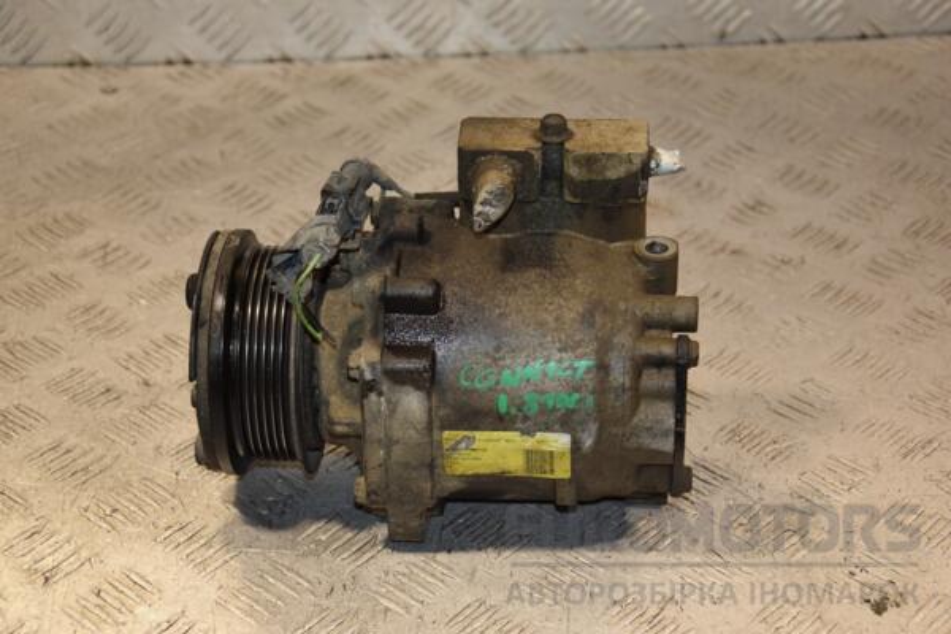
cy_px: 317
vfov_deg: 17.5
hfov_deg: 26.0
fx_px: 2060
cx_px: 476
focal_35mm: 78
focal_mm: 52
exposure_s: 1/200
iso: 800
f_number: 5
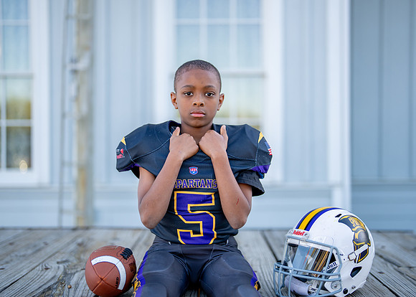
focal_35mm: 54
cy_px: 149
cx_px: 208
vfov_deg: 26.3
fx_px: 636
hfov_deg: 36.2
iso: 100
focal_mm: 50
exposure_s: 1/1600
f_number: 1.2
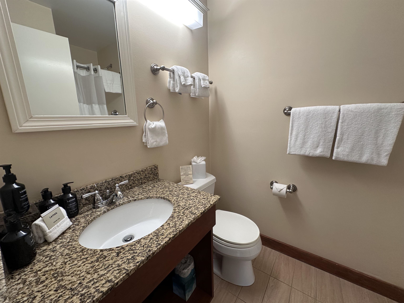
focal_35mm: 14
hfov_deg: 102.1
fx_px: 163
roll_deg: +1.0
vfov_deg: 85.7
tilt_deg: -12.2
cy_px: 152
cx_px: 202
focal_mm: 2.22
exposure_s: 1/120
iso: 160
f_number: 2.2
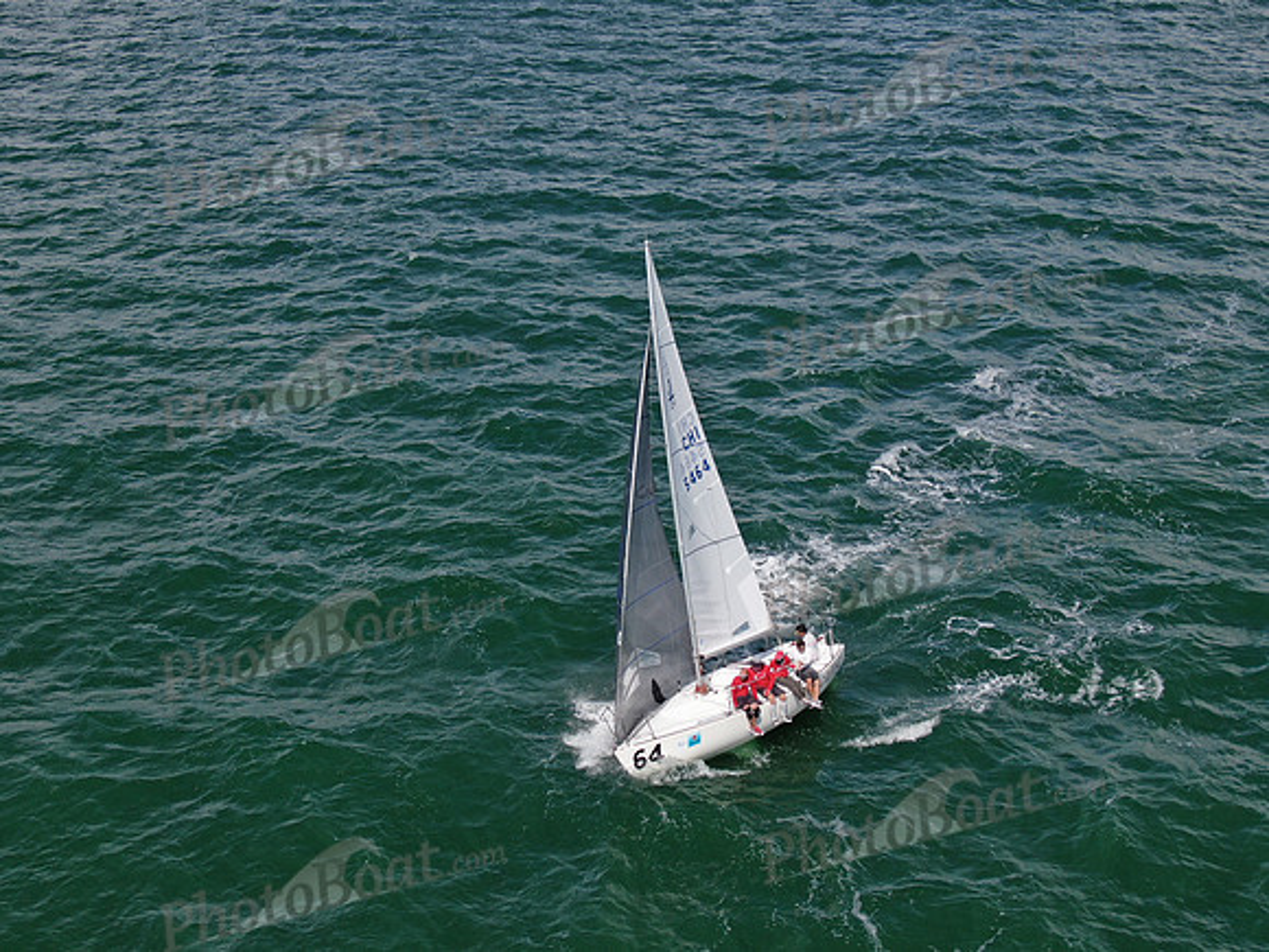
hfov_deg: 39.7
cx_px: 634
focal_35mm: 48
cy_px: 476
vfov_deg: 30.3
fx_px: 1760
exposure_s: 1/1000
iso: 100
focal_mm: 8.6
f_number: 3.8
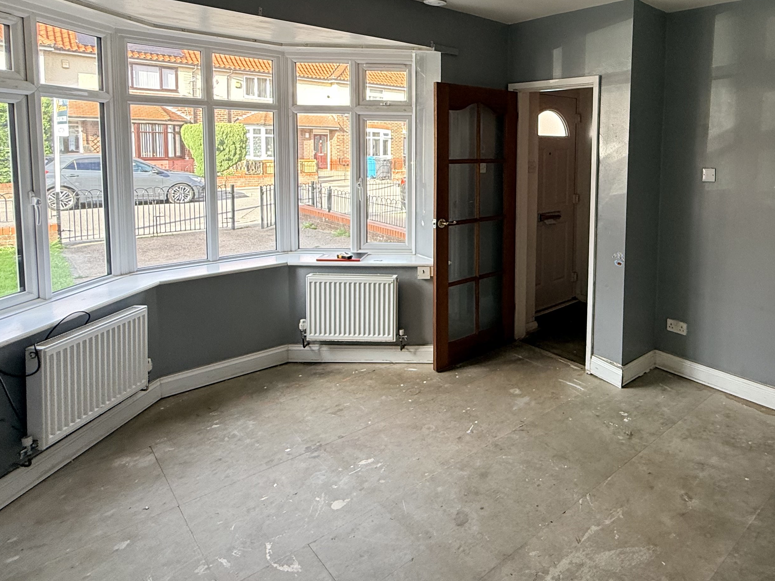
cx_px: 542
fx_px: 515
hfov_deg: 70.8
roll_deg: -1.1
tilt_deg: -3.8
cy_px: 181
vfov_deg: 57.2
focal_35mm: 23
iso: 125
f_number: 2.2
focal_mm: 2.22
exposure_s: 1/99
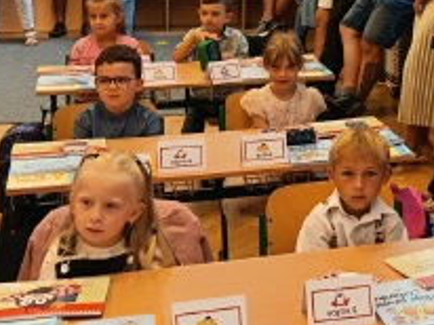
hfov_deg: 24.1
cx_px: 445
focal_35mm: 77
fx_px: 964
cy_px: 2
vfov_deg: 18.6
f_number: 1.75
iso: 1190
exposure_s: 1/100
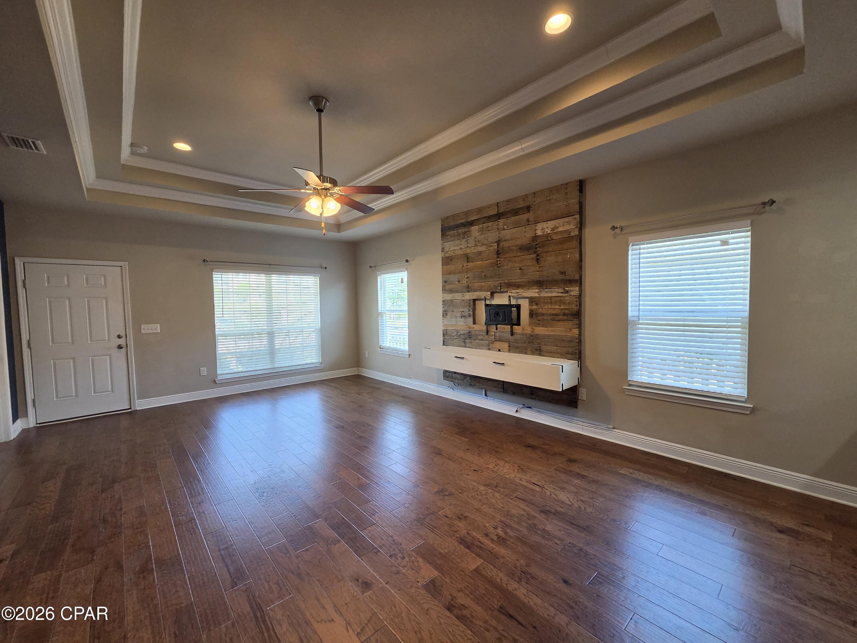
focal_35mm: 13
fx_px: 322
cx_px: 428
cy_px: 322
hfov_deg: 106.2
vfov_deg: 89.9
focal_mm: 2.2
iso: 250
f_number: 2.2
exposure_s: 1/120
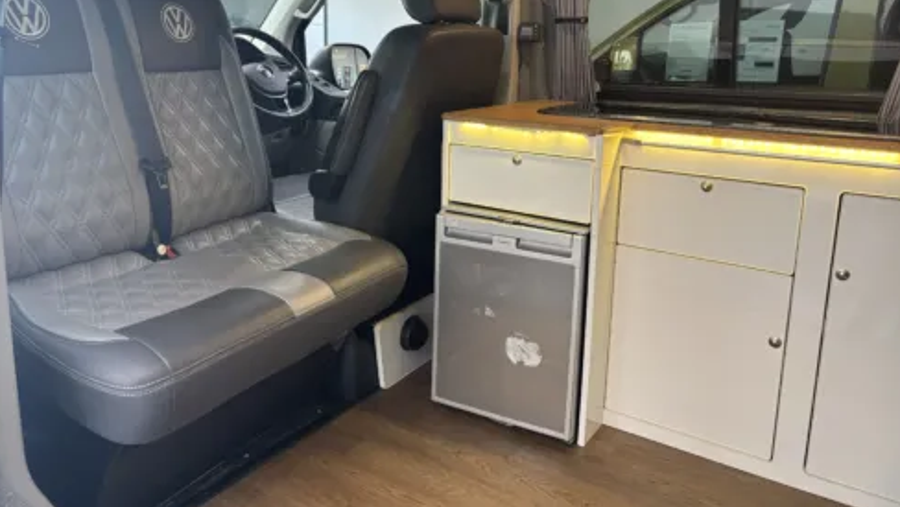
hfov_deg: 66.0
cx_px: 444
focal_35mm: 29
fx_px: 692
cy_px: 174
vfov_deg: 39.8
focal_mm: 5.96
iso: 125
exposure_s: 1/100
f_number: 1.6
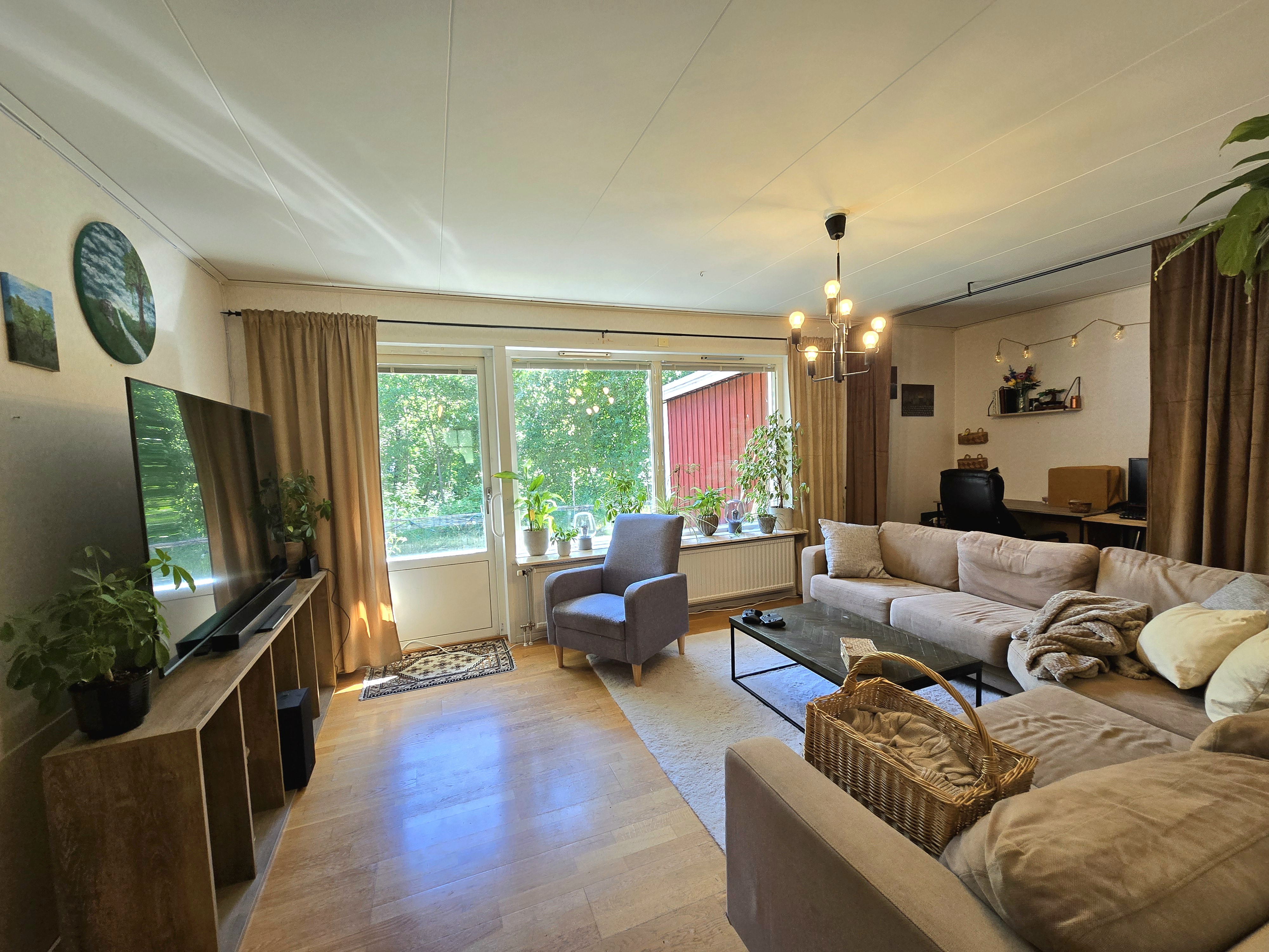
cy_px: 476
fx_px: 477
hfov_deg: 106.2
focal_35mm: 13
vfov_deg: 89.9
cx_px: 634
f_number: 2.2
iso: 80
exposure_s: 1/50
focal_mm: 2.2
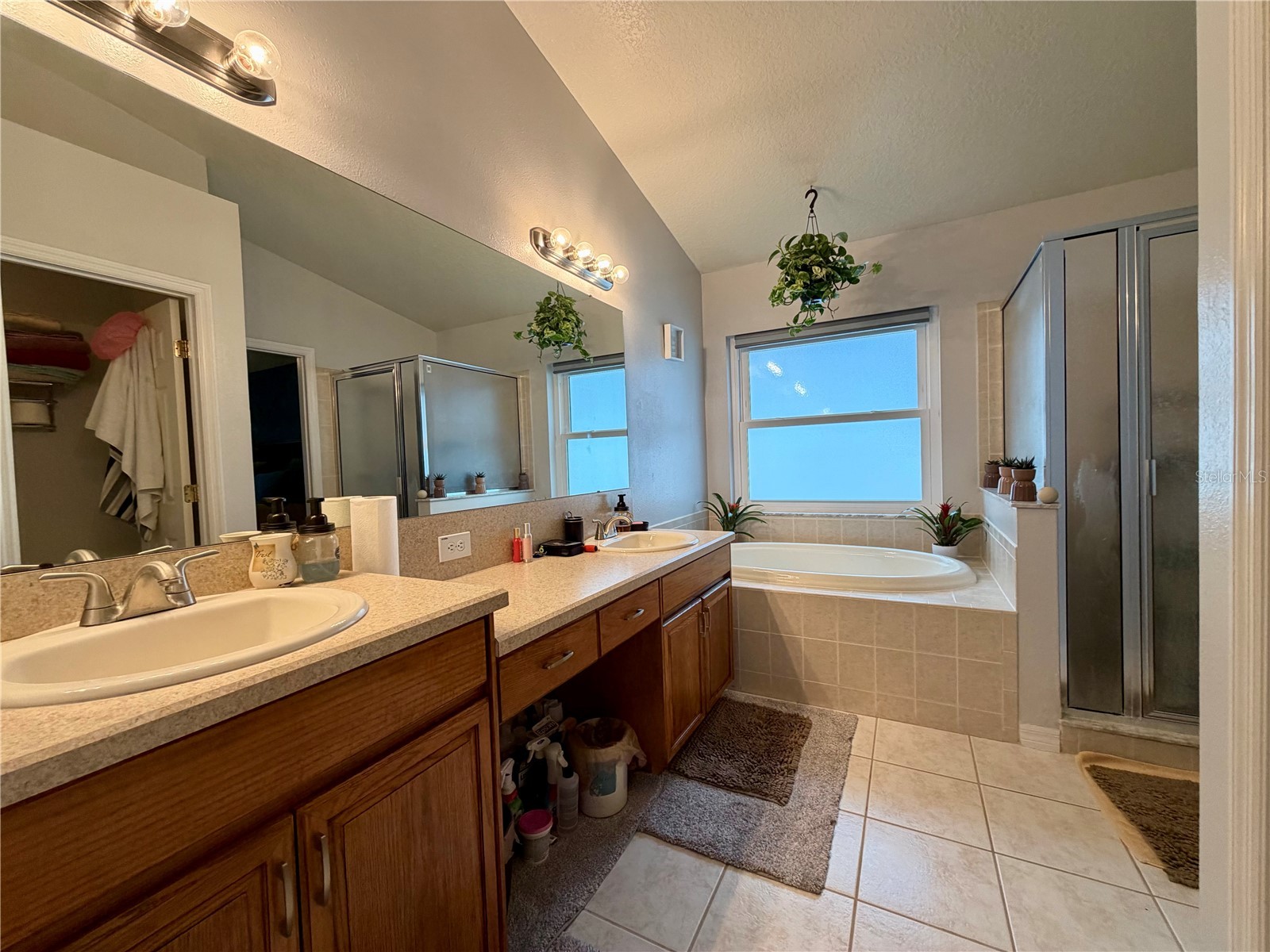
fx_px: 514
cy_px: 476
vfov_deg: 85.7
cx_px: 635
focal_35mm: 14
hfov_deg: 102.1
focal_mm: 2.22
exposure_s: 1/60
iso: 160
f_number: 2.2
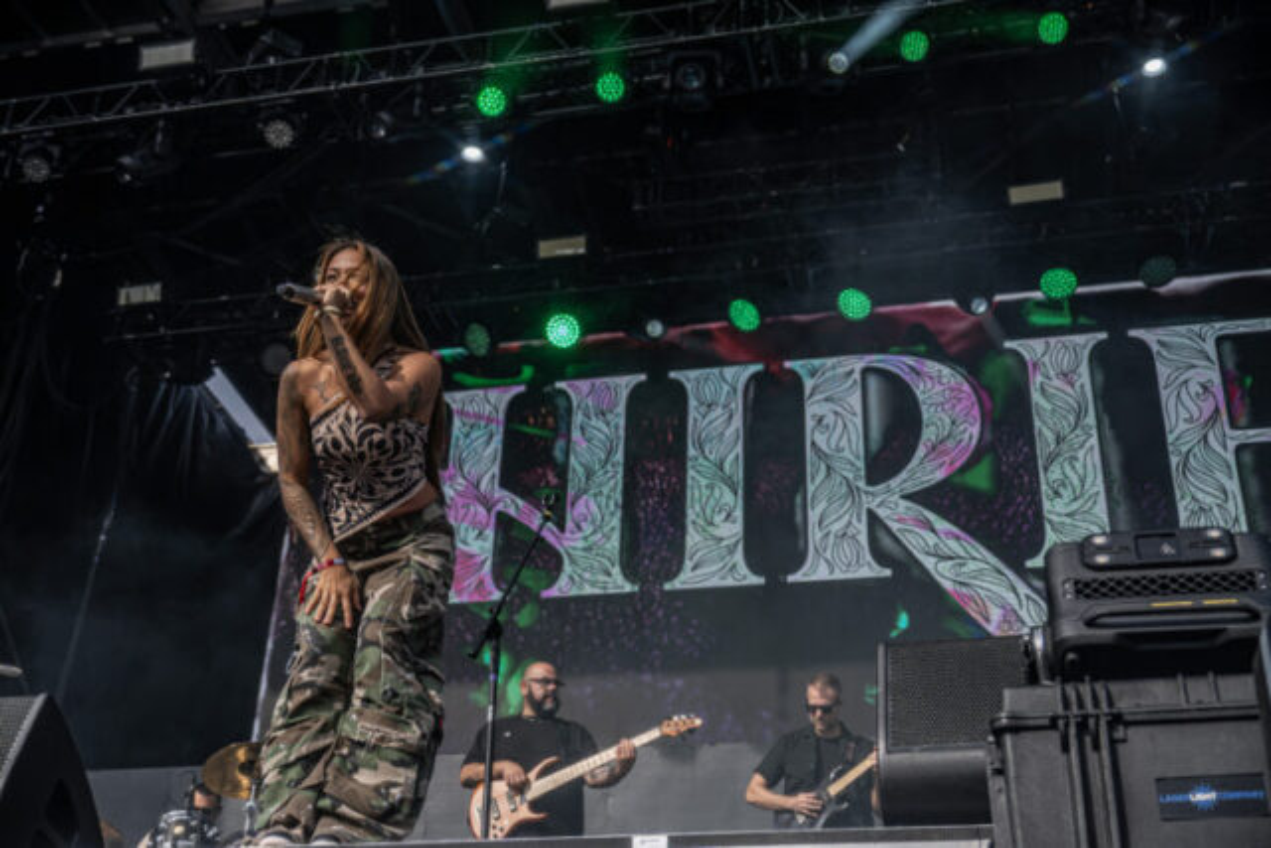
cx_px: 636
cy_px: 424
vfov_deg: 32.6
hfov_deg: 47.4
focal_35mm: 41
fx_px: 1448
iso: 400
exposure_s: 1/3200
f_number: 5
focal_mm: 41
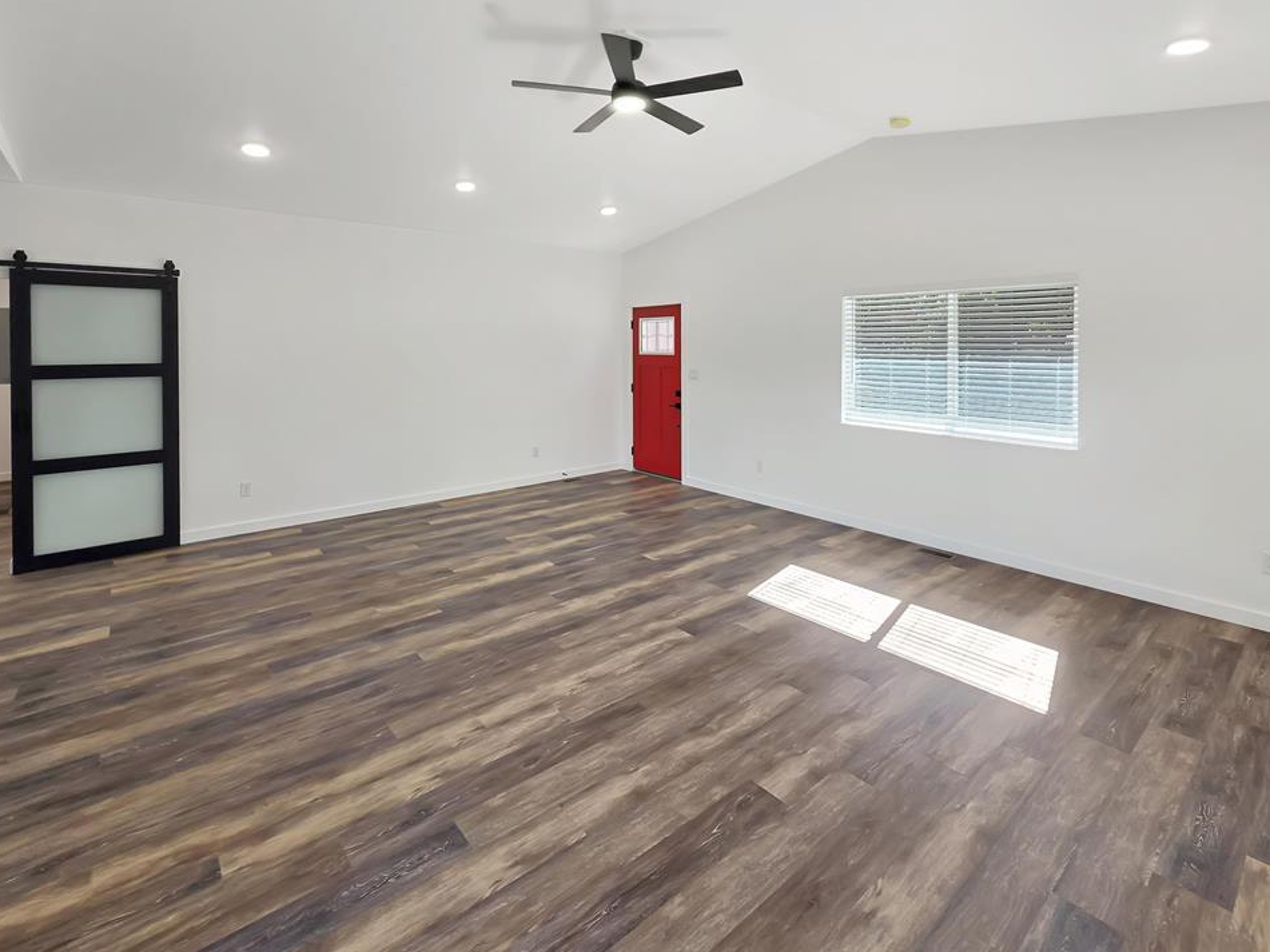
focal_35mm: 14
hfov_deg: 102.0
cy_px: 493
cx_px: 669
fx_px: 514
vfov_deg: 85.6
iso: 50
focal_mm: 2.2
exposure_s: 1/120
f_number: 2.2
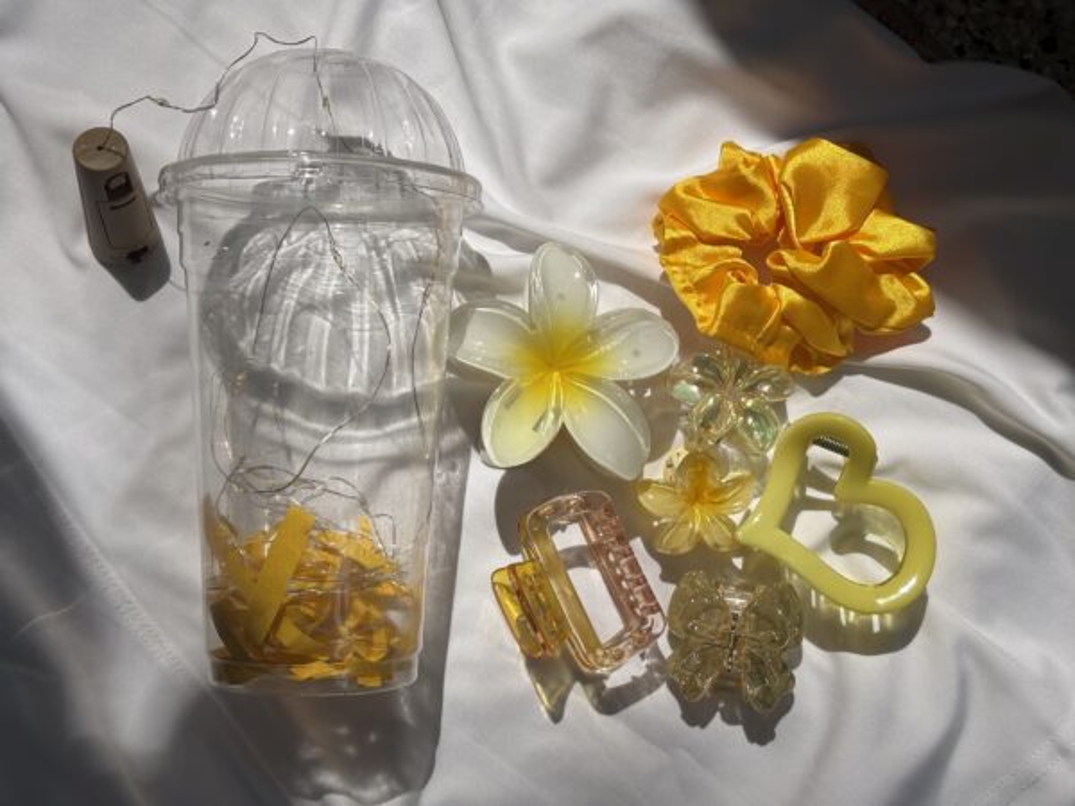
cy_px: 403
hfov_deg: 36.8
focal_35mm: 52
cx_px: 538
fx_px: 1615
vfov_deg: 28.0
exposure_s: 1/4255
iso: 40
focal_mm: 5.96
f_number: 1.6
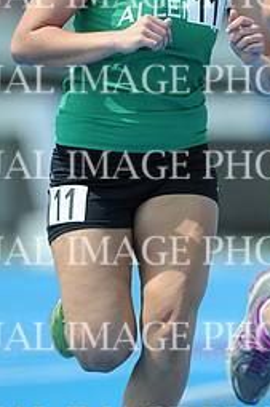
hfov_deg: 1.5
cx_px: 192
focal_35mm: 911
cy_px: 121
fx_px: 10290
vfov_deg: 2.3
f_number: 3.5
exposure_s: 1/2500
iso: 200
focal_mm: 400
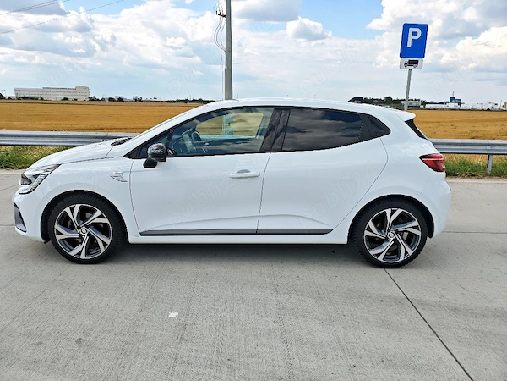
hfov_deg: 67.3
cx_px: 254
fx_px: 381
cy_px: 190
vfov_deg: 53.1
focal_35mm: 26
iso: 50
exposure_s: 1/3333
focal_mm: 4.94
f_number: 1.5
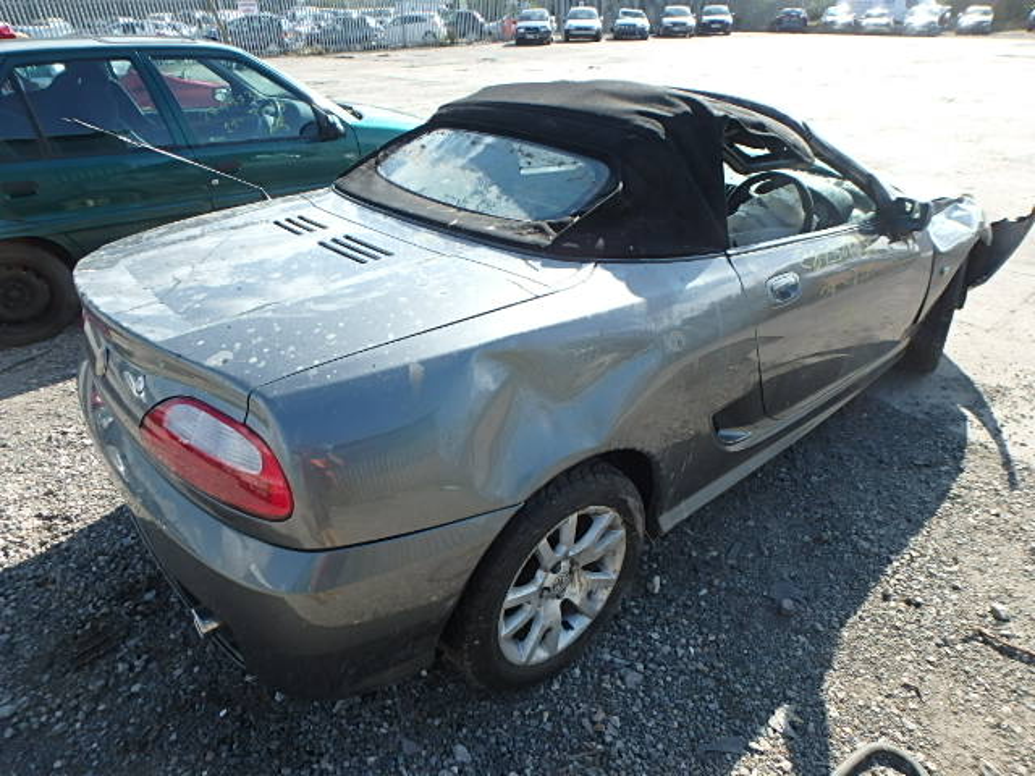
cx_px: 518
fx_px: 628
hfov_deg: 79.0
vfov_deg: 63.4
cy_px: 388
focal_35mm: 21
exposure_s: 1/400
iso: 125
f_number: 3.5
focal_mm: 3.7
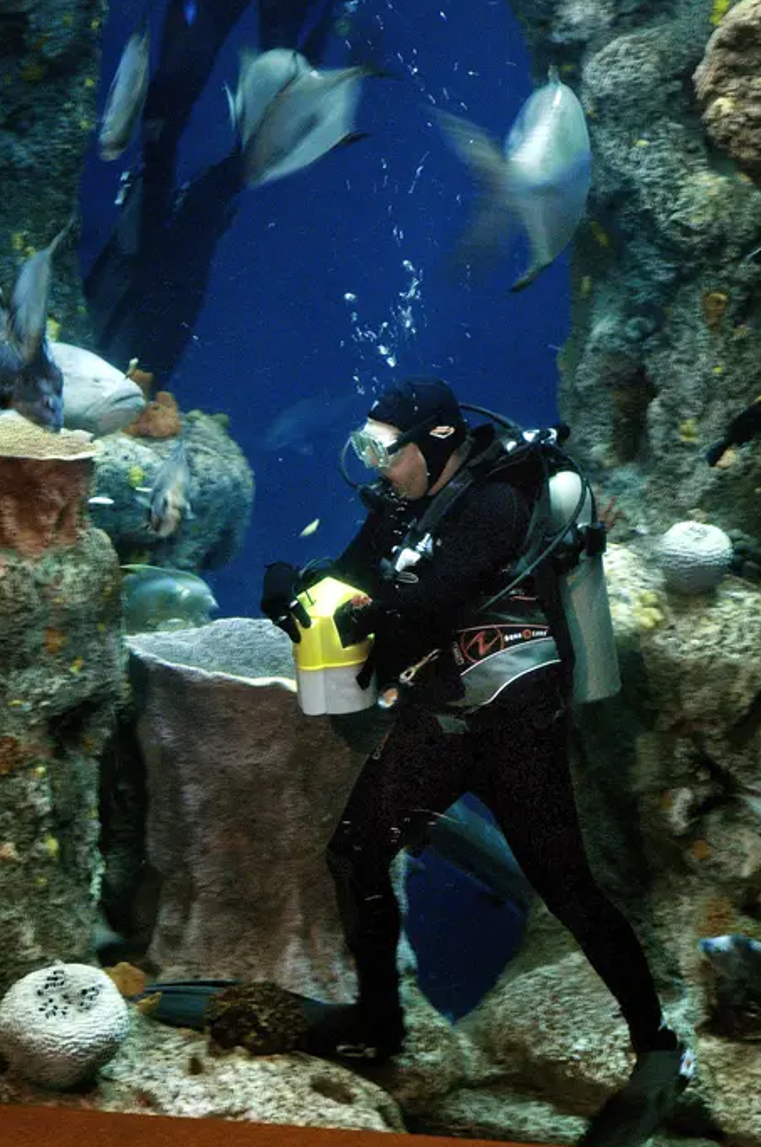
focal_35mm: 137
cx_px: 380
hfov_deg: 10.0
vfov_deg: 15.0
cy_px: 509
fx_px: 4359
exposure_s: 1/10
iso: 1600
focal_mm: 78
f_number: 4.5
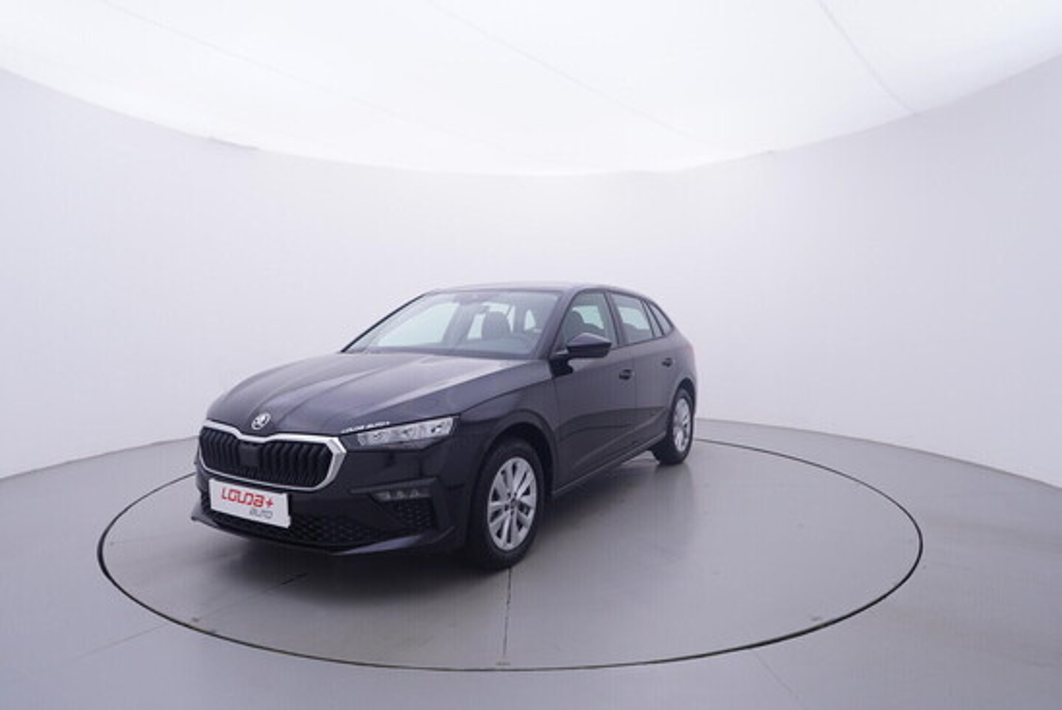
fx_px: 664
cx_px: 531
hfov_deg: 77.3
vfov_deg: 56.2
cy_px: 355
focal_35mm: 22
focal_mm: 15
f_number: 5
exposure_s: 1/80
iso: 200
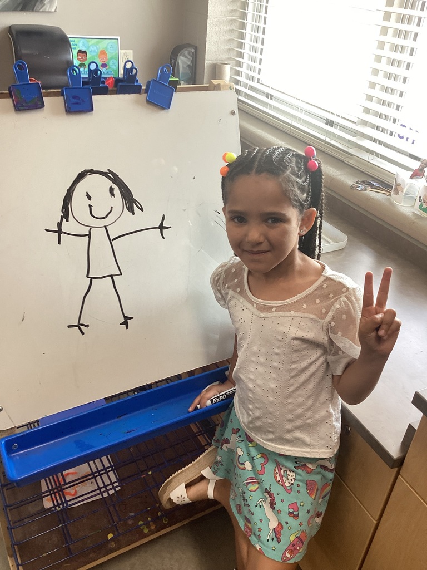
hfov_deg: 45.4
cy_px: 285
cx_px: 214
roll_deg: -4.3
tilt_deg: -31.7
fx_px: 510
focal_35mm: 31
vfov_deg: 58.4
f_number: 2.4
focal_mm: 3.3
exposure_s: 1/60
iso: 50
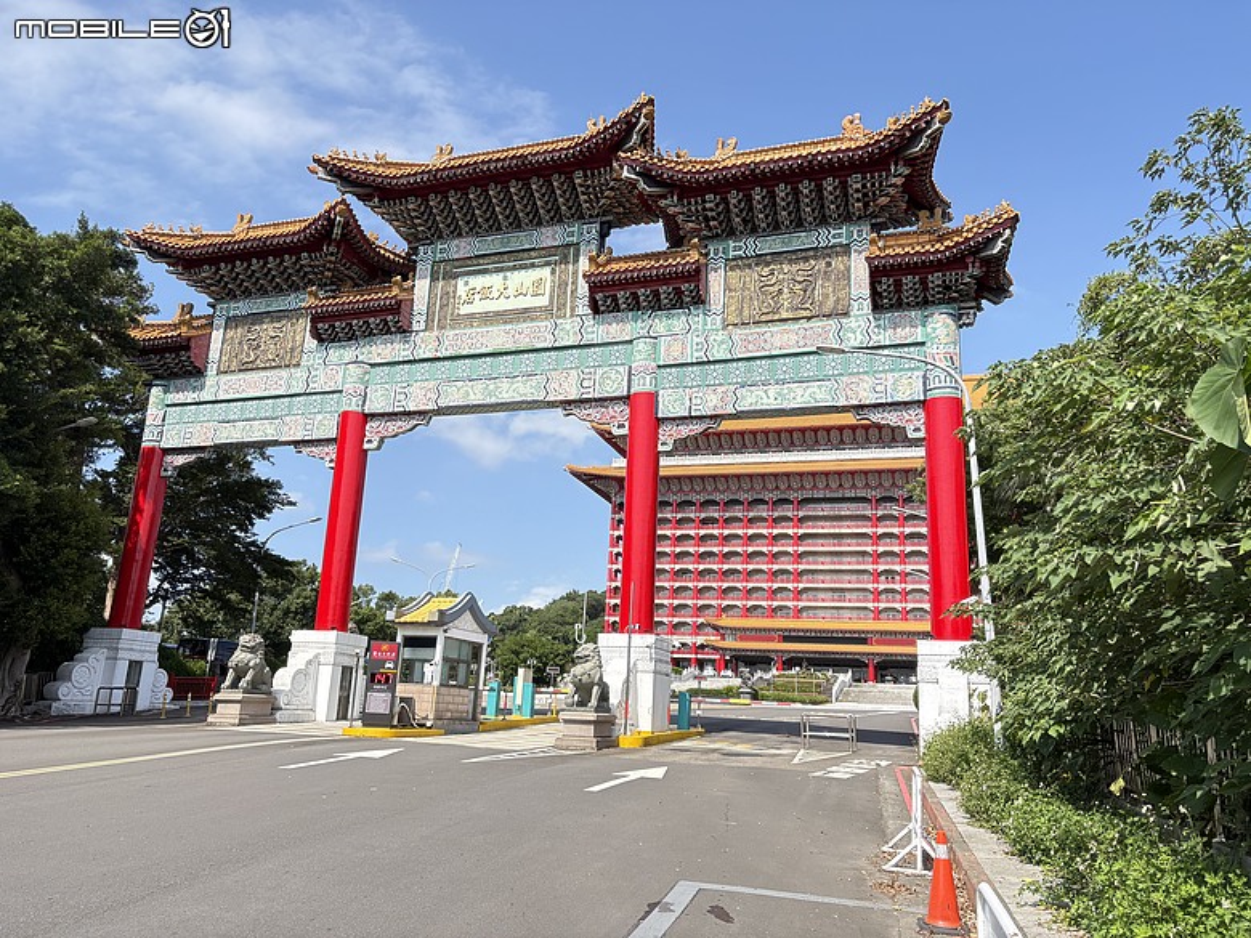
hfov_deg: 67.3
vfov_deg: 53.1
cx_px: 626
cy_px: 469
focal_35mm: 26
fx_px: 940
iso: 64
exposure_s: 1/2865
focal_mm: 5.96
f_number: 1.6
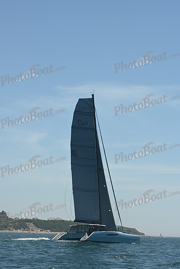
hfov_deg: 14.4
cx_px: 90
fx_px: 712
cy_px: 134
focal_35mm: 95
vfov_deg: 21.5
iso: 320
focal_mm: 95
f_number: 10
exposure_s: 1/1000
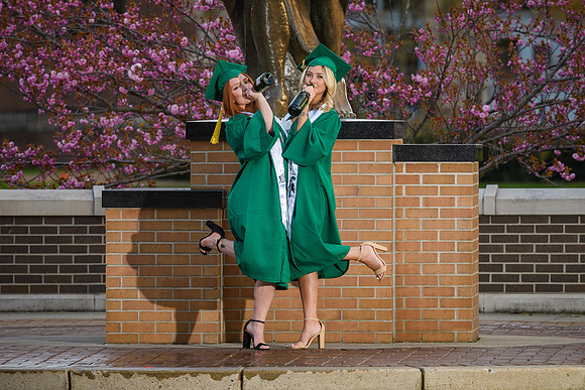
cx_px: 289
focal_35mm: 513
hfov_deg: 4.0
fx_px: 8342
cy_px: 199
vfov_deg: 2.7
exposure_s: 1/200
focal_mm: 300
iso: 125
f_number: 5
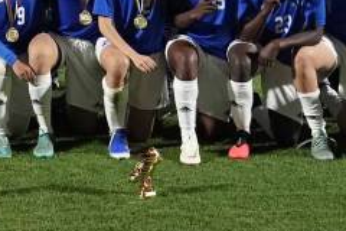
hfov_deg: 15.4
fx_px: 1240
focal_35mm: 129
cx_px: -61
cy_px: -201
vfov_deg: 10.0
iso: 10000
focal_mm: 31
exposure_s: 1/640
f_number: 5.6
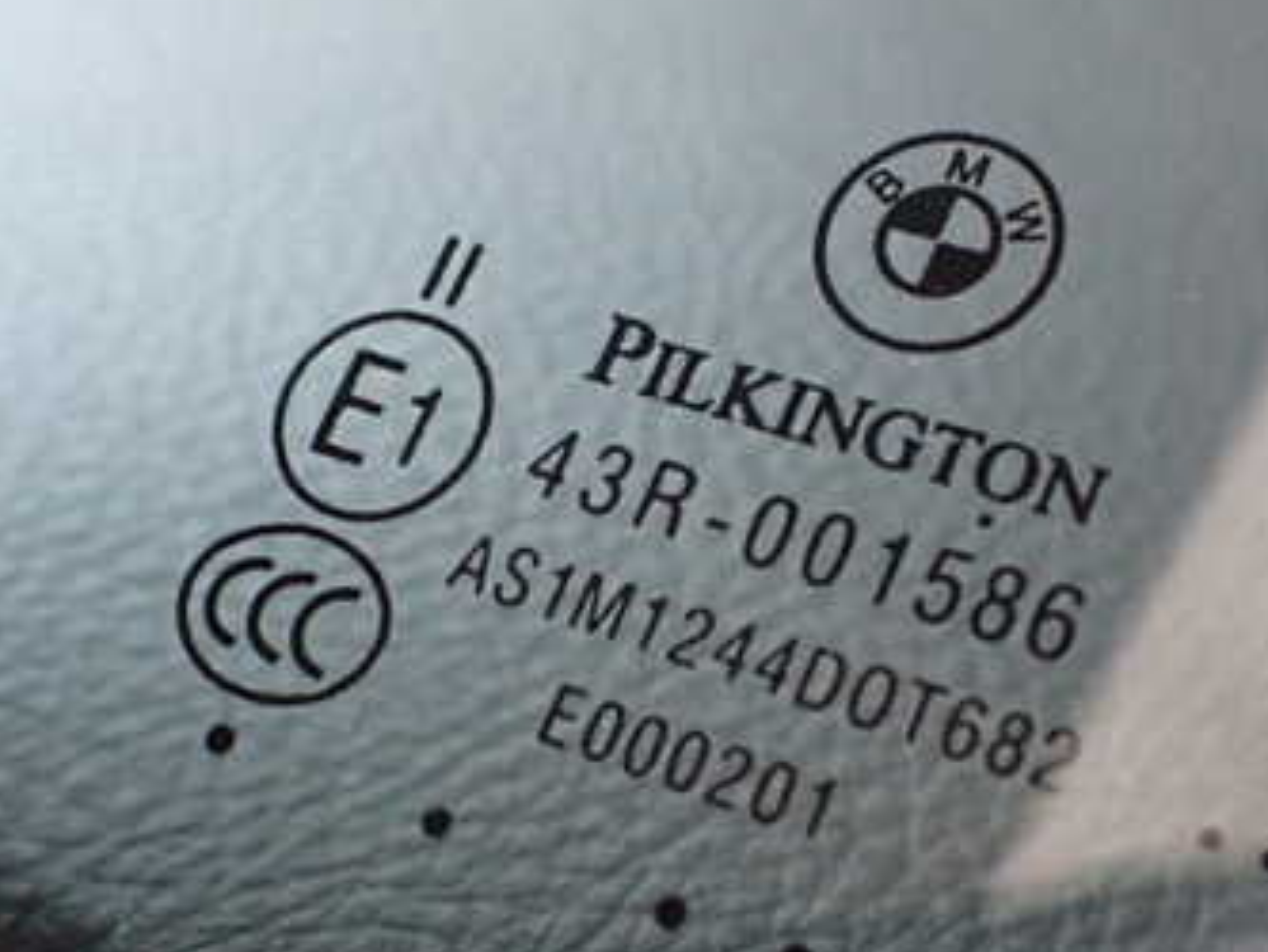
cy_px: 674
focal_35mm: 54
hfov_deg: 35.3
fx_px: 1979
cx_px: 792
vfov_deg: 26.8
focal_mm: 5.4
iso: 640
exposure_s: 1/125
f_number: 2.3
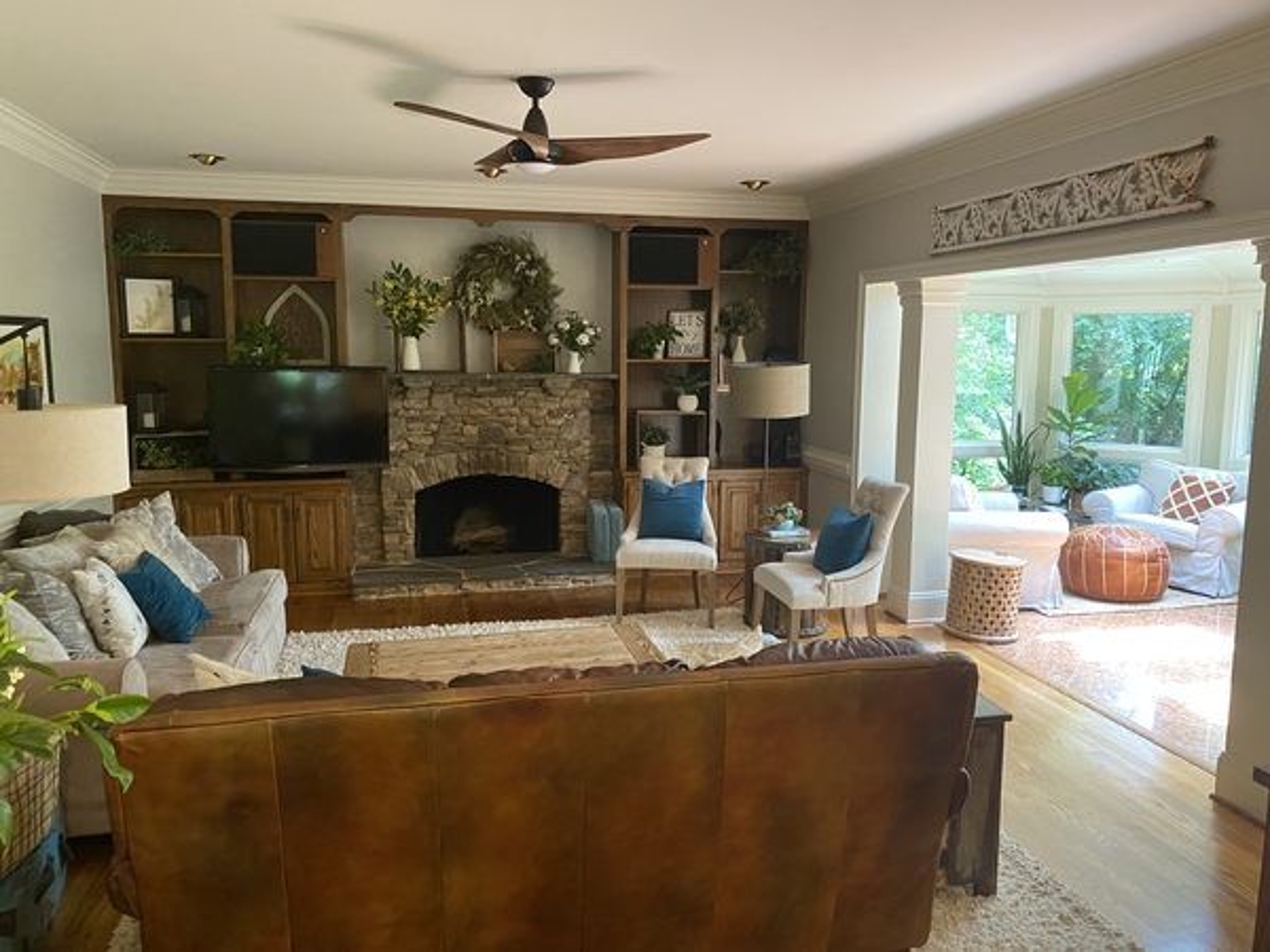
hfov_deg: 67.3
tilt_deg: -7.5
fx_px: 954
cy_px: 476
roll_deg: -0.7
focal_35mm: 26
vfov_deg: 53.1
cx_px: 635
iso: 320
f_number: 1.8
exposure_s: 1/60
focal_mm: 4.25
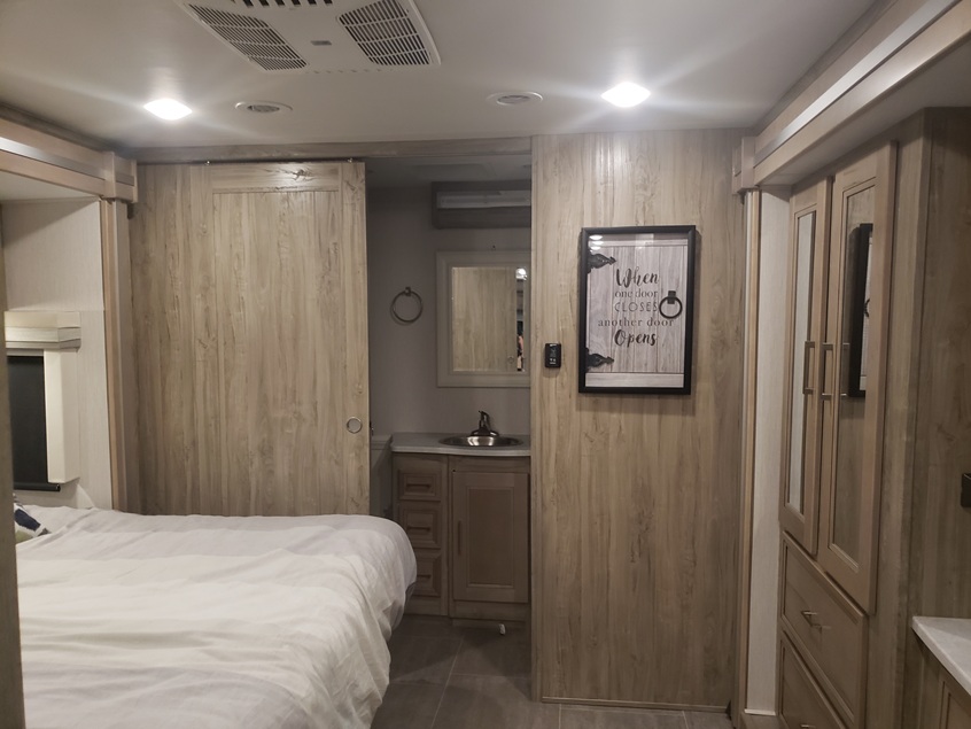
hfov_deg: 67.3
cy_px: 364
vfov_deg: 53.1
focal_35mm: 26
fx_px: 730
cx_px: 486
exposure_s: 1/12
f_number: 1.5
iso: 250
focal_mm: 4.3
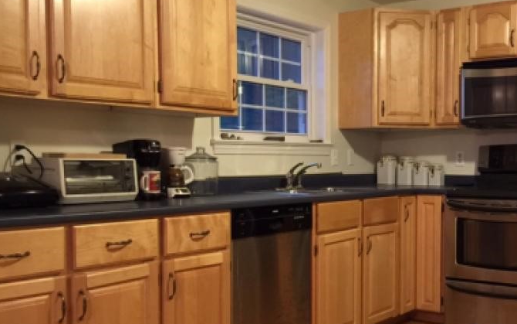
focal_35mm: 47
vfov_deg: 27.4
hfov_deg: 41.9
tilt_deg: -2.3
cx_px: 354
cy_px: 200
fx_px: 662
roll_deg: -1.5
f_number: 2.2
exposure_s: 1/10
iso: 125
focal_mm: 4.15
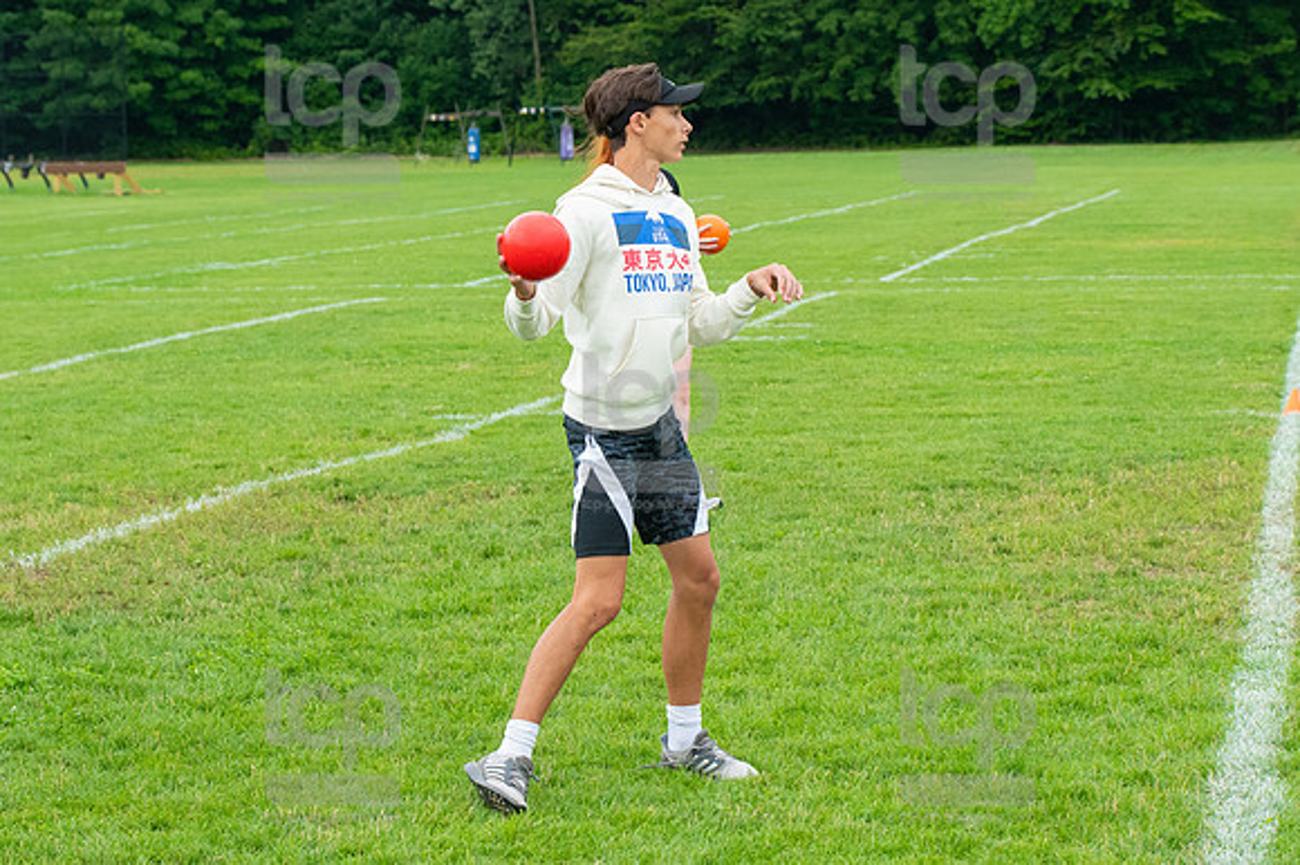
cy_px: 432
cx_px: 650
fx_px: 3789
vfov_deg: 13.0
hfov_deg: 19.5
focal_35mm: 105
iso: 1250
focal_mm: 70
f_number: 5.6
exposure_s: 1/1000
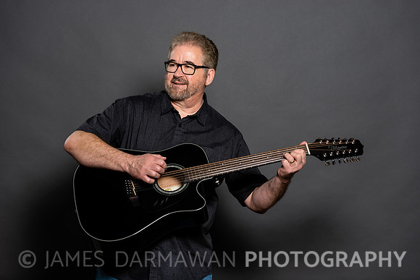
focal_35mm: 95
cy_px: 140
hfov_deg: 21.5
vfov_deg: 14.4
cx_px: 210
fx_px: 1109
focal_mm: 95
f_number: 5
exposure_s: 1/250
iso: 100
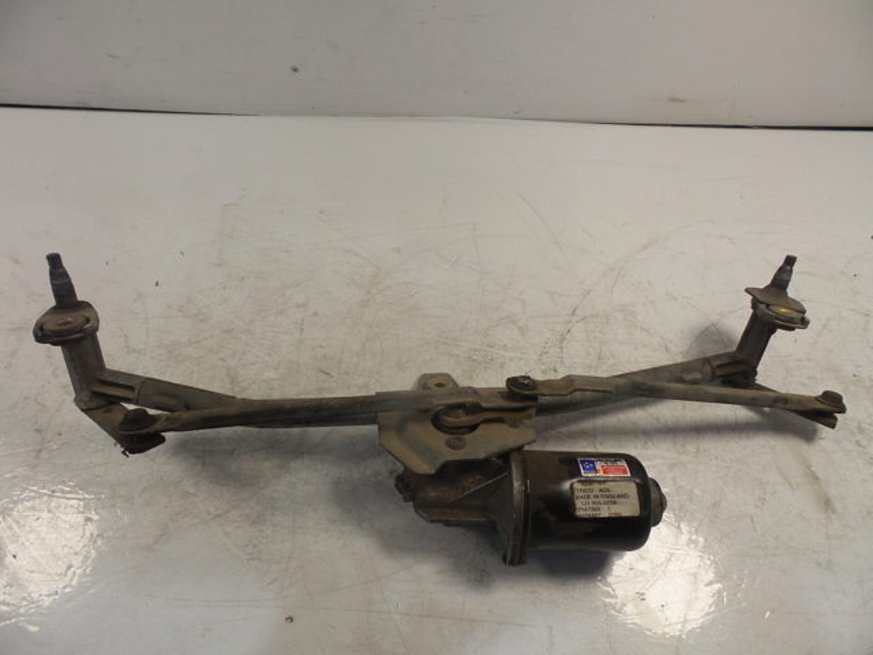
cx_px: 436
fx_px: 580
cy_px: 328
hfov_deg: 73.9
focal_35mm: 23
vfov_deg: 58.9
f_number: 3.5
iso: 100
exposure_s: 1/125
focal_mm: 4.1
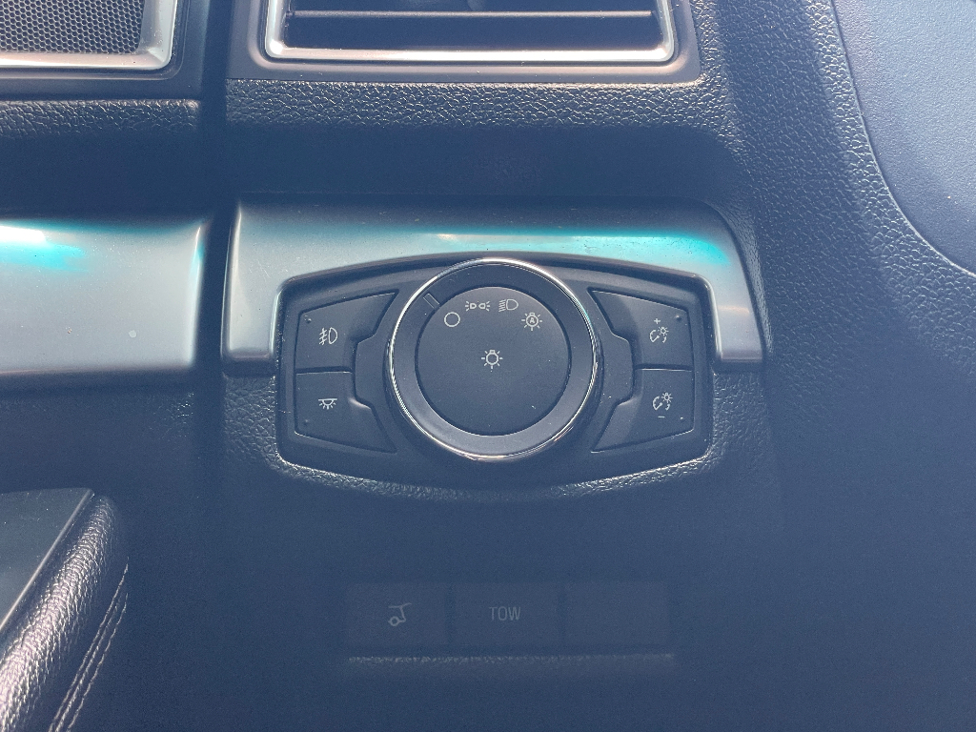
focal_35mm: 52
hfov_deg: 36.8
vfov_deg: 28.0
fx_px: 1466
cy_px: 366
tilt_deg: -15.2
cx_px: 488
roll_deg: -0.4
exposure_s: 1/122
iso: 80
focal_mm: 6
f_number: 2
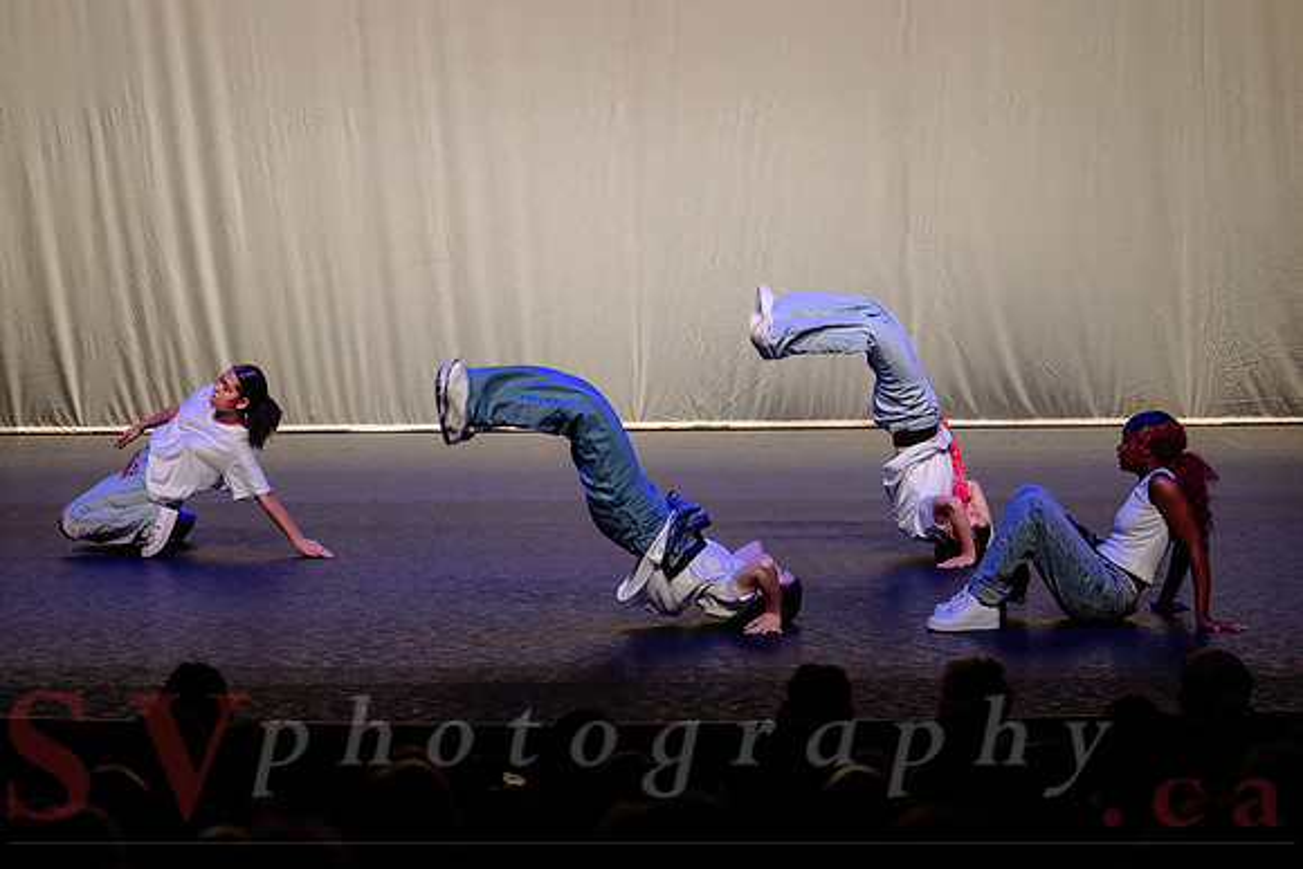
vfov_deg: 12.1
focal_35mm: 113
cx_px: 598
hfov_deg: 18.0
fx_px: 4106
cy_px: 306
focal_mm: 86
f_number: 2.8
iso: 1250
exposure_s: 1/400
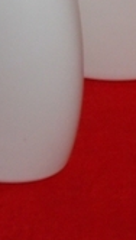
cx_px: 111
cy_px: -170
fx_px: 1225
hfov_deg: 6.3
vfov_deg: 10.6
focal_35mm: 192
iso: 200
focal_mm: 7.9
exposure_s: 1/30
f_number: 4.2
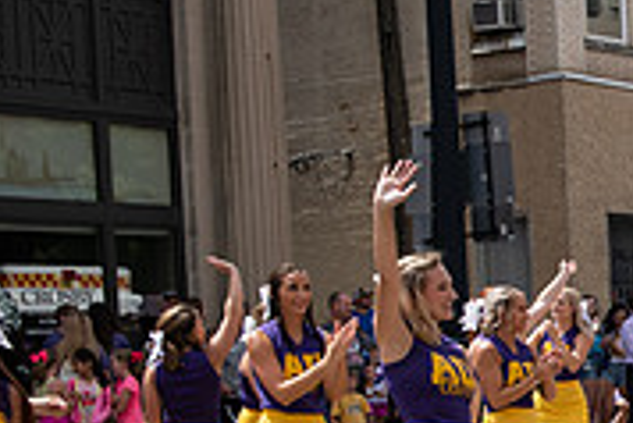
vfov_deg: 11.6
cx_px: 903
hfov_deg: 16.2
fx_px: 2059
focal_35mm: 117
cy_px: 411
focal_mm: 36
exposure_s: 1/500
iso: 200
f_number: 7.1
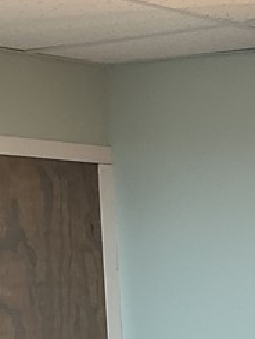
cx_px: 412
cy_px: 517
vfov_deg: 15.0
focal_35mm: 121
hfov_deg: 11.6
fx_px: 1187
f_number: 1.8
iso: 80
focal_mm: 3
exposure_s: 1/60
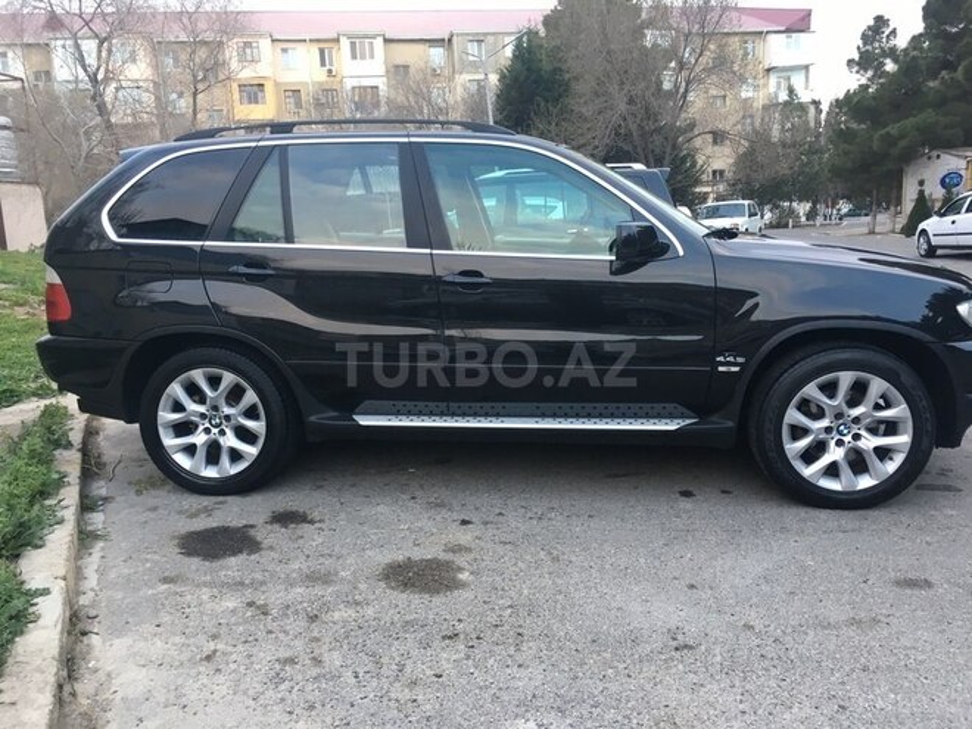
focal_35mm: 29
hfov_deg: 61.7
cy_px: 364
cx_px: 486
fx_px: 814
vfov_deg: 48.2
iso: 32
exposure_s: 1/33
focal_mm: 4.15
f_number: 2.2
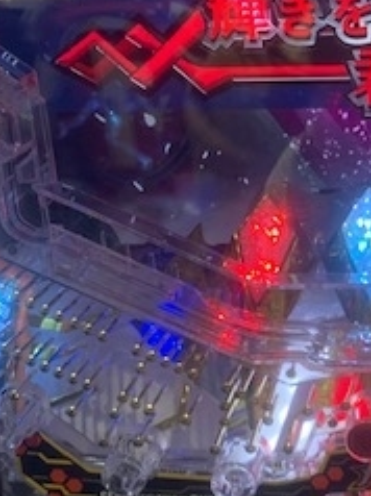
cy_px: 223
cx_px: 404
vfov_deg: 27.8
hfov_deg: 20.1
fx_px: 1002
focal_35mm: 70
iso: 50
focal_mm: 4.25
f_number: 1.8
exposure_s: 1/88
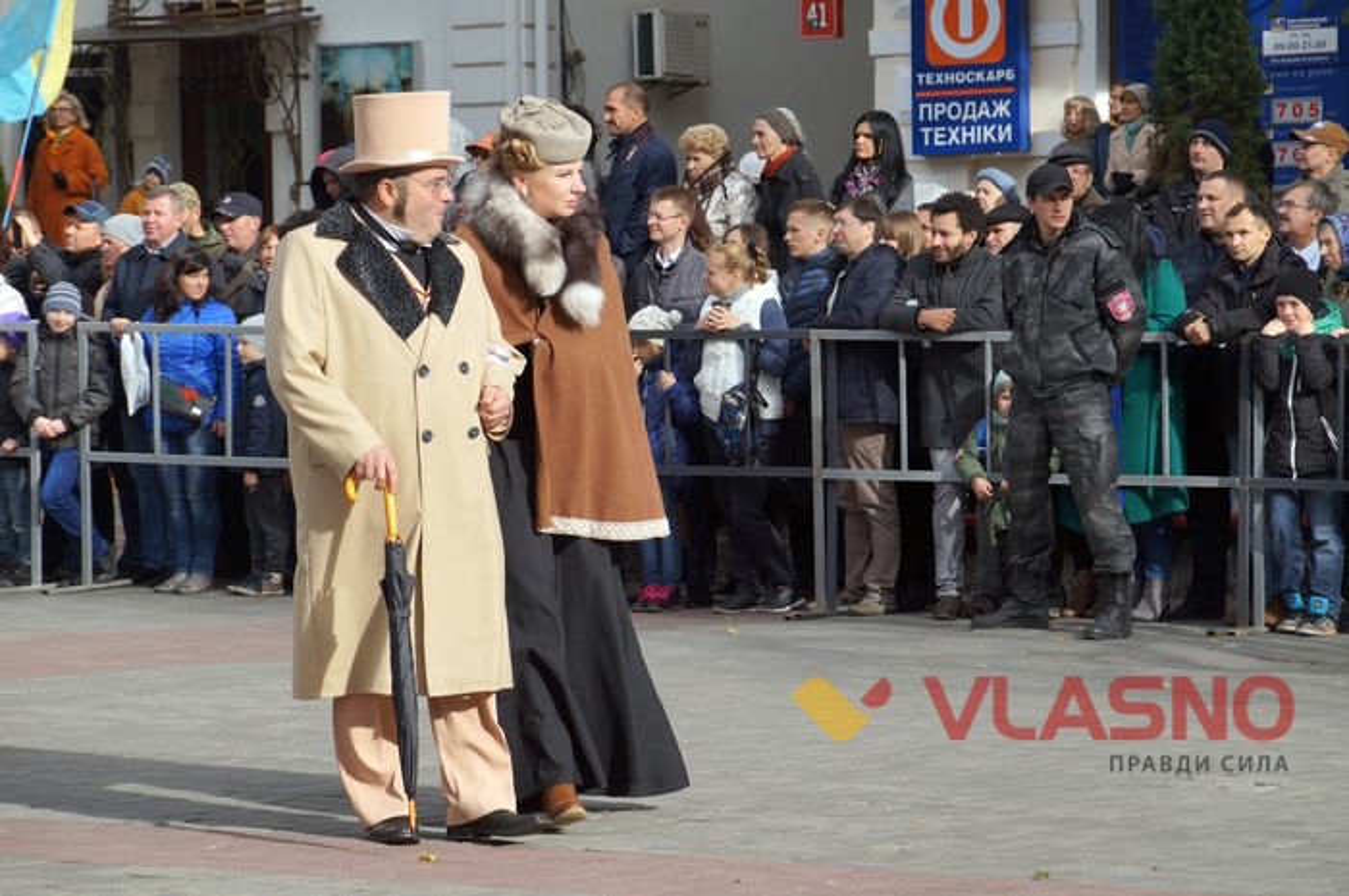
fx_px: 5895
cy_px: 448
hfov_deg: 13.1
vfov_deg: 8.7
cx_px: 674
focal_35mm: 158
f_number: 6.3
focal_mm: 105
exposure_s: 1/400
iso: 100
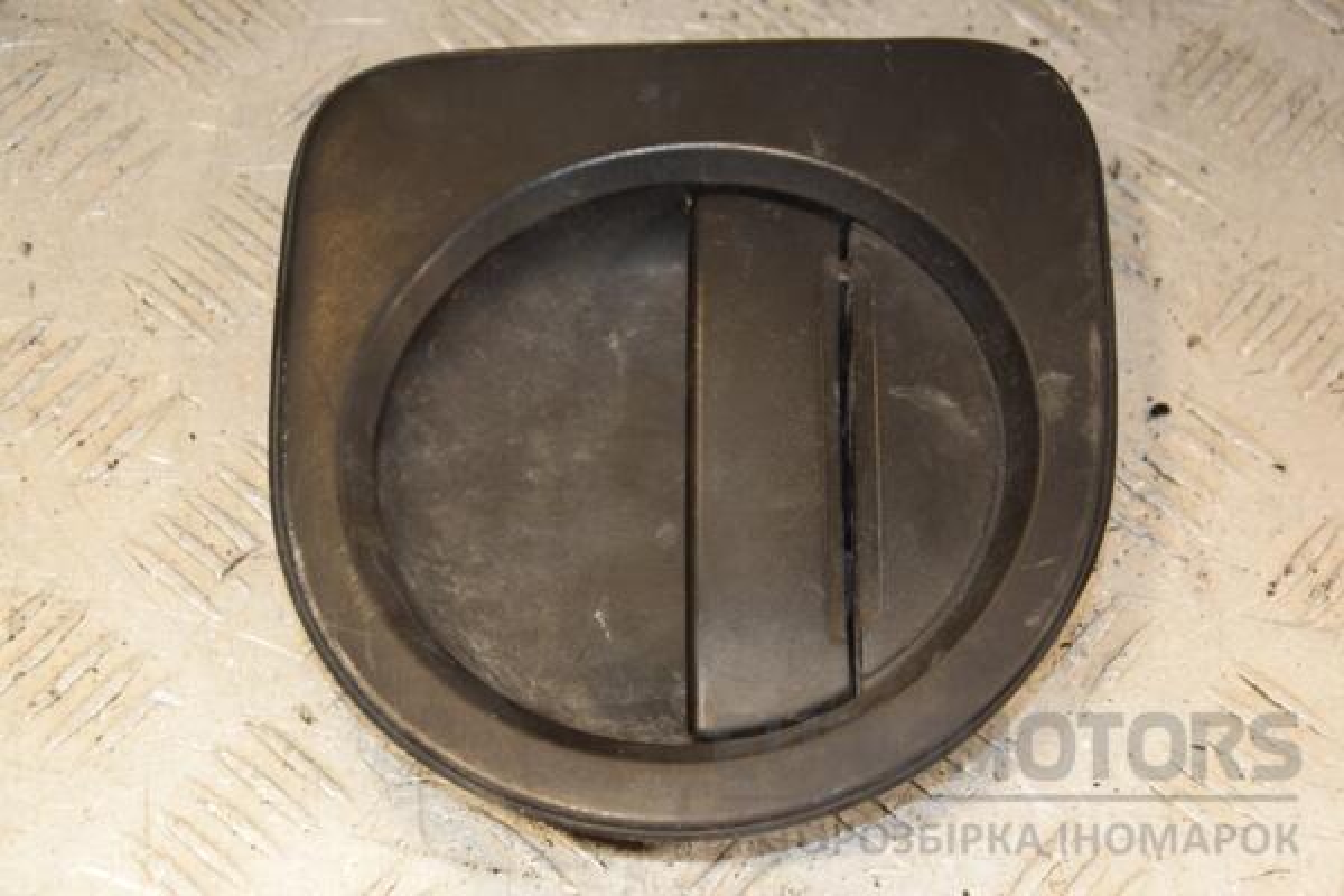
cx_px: 672
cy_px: 448
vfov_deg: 15.7
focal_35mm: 87
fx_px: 3248
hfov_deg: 23.4
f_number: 5.3
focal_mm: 58
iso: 800
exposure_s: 1/200
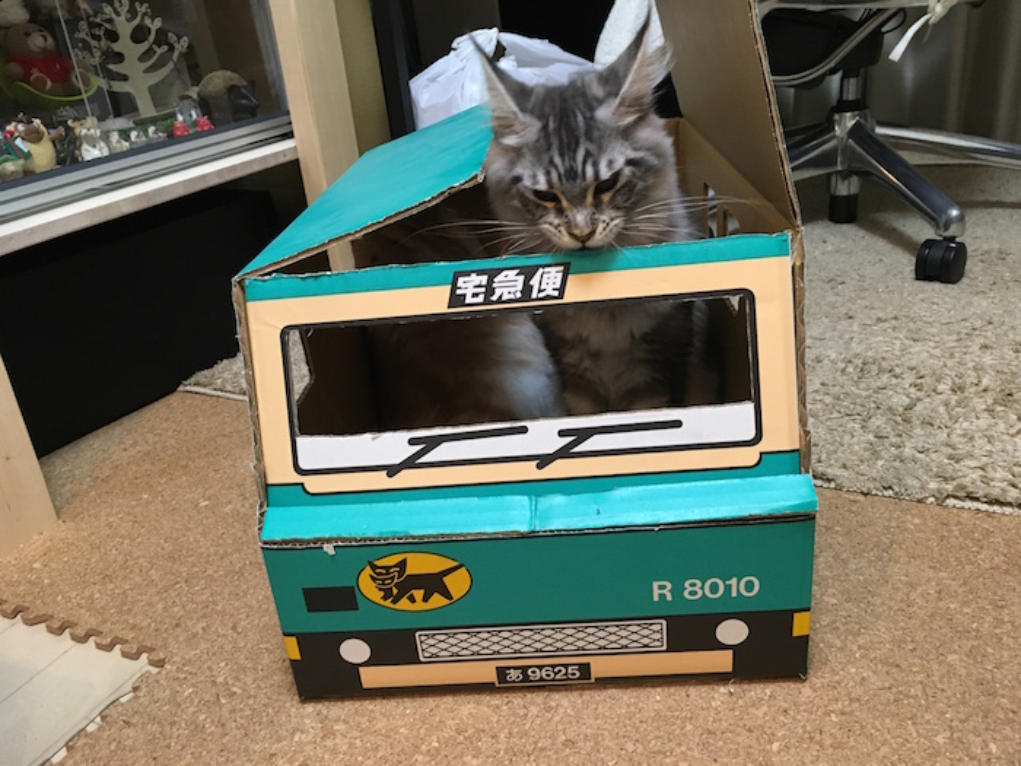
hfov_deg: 61.7
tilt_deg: -23.5
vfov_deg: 48.2
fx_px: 855
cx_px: 510
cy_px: 383
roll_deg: +5.7
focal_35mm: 29
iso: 160
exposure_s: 1/30
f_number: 2.2
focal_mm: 4.15
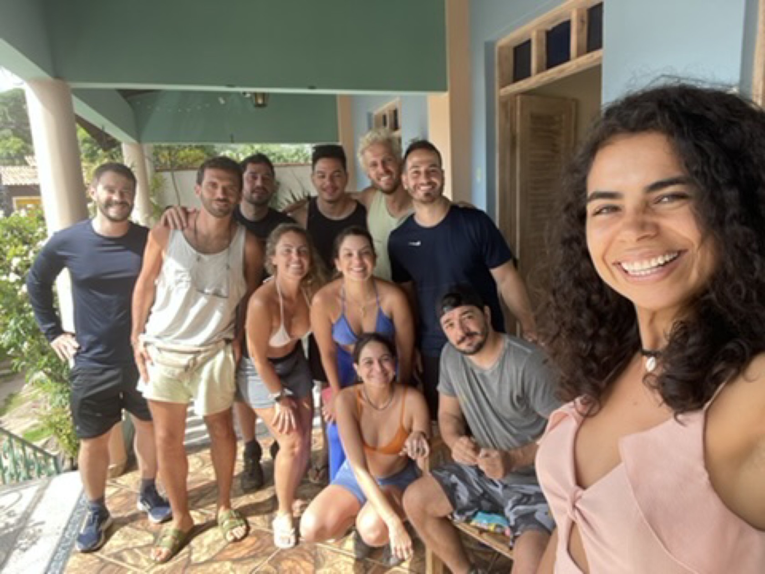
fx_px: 508
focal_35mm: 23
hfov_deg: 73.9
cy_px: 287
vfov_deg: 58.9
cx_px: 382
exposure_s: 1/124
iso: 25
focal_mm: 2.71
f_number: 2.2
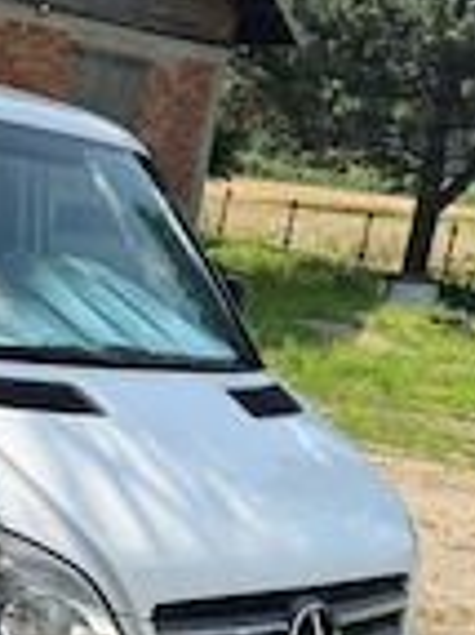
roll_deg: -9.2
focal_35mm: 67
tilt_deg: -7.7
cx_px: -67
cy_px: 289
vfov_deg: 29.0
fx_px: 1228
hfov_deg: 20.7
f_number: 1.78
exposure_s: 1/2907
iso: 100
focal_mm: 6.76
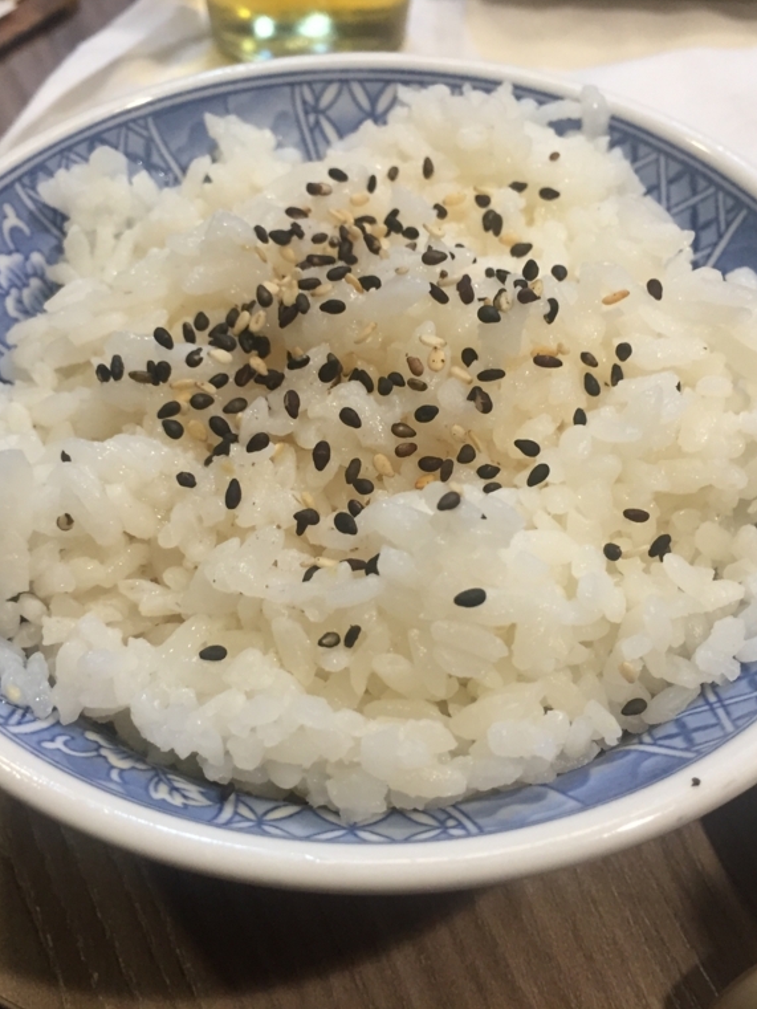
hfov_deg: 36.8
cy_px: 505
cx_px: 350
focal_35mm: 39
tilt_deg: -51.5
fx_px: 1137
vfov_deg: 47.9
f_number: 2.2
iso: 100
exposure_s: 1/30
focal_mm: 4.15
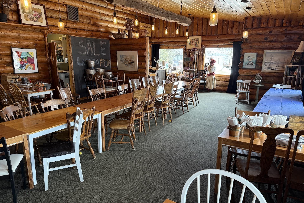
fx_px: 211
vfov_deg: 51.2
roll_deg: -0.5
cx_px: 152
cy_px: 110
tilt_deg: -14.8
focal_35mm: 25
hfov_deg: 71.5
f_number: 1.78
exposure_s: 1/60
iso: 250
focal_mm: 6.76
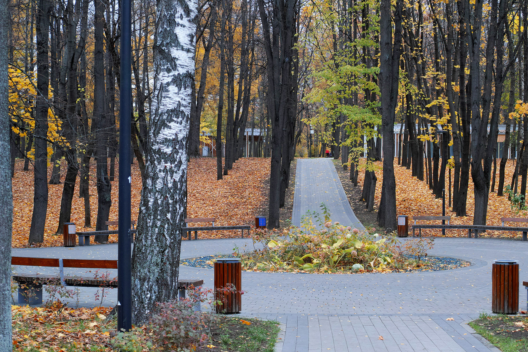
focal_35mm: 63
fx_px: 924
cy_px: 213
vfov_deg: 21.5
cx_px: 326
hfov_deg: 31.8
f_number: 3.5
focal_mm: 30
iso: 100
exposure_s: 1/60
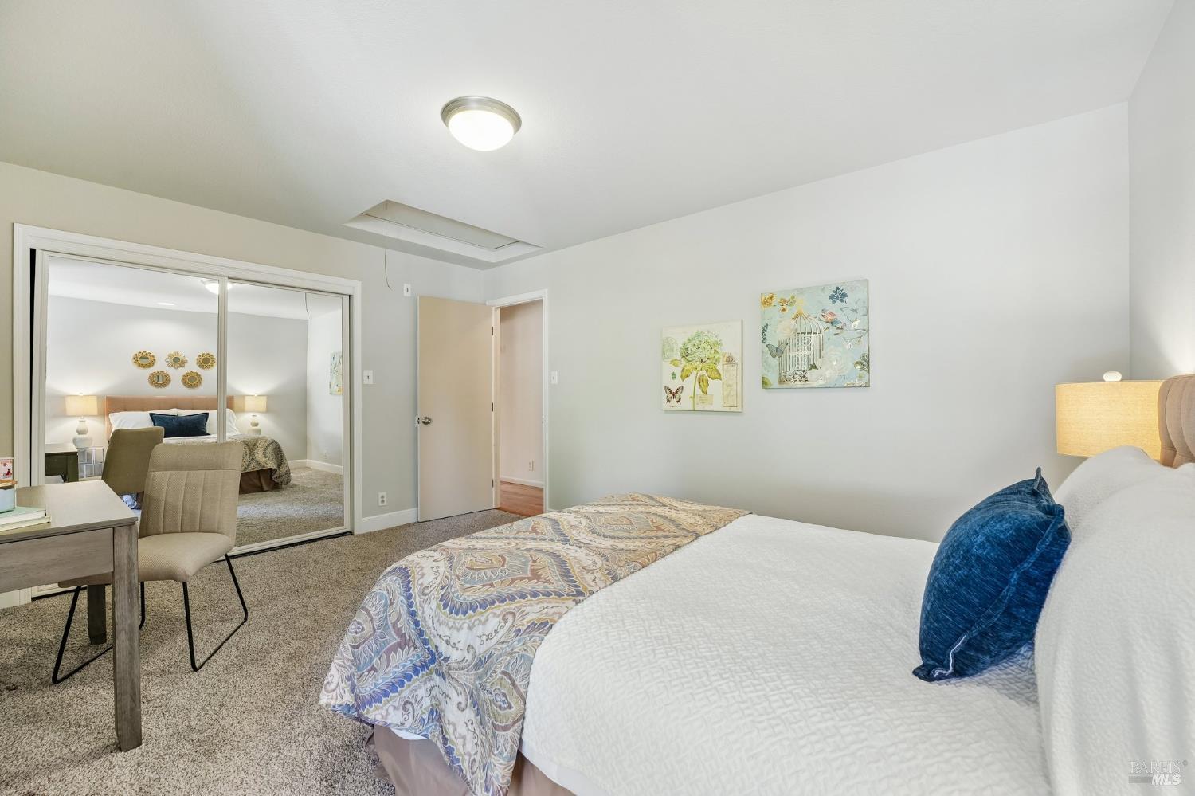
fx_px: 465
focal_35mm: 14
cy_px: 398
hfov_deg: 104.3
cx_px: 598
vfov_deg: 81.2
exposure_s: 1/15
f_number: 8
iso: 640
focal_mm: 14
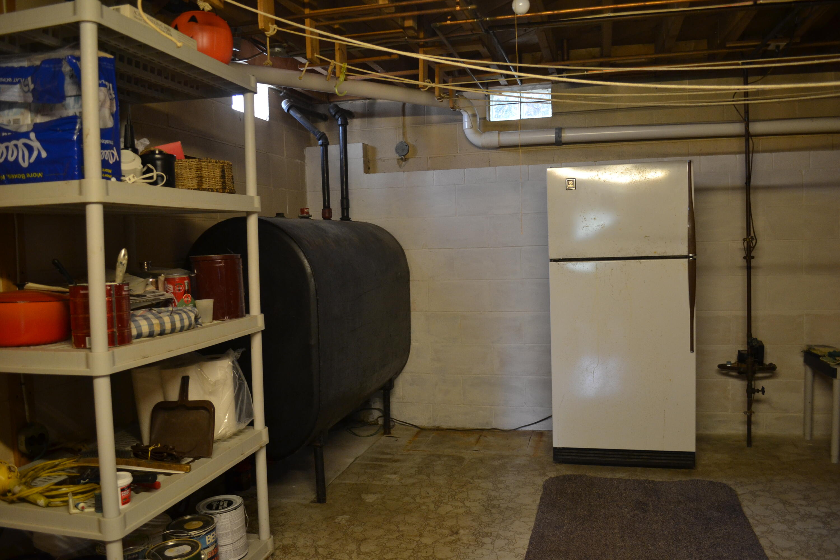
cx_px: 420
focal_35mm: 27
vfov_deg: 47.9
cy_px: 280
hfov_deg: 67.4
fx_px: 630
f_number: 3.5
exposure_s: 1/15
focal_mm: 18
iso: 800
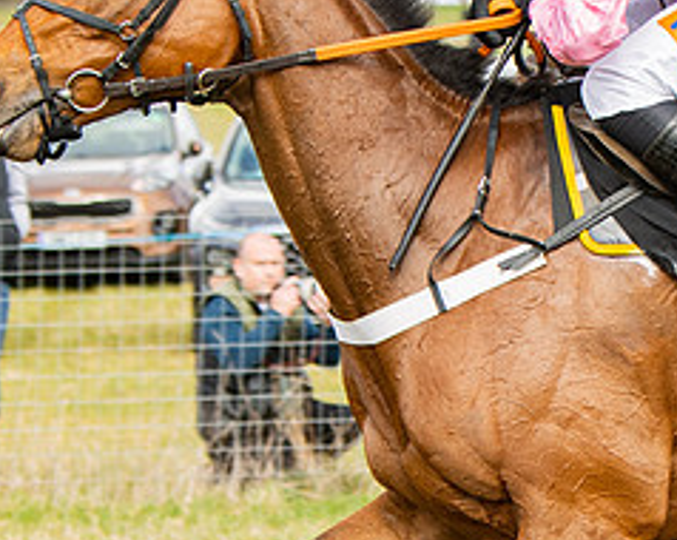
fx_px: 5686
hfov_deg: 6.8
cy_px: 407
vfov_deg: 5.4
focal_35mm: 284
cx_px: 798
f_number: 4
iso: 400
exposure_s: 1/1600
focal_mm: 70
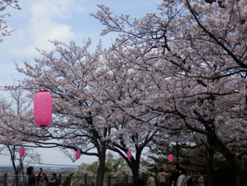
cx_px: 124
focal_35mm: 45
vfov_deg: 32.2
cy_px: 93
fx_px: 321
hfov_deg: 42.1
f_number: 3.8
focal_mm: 8
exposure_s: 1/1000
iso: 80
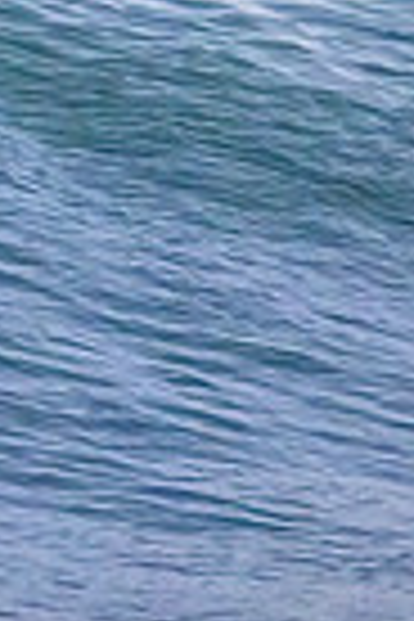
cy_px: -11
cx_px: -652
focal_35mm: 3370
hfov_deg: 0.4
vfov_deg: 0.6
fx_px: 58128
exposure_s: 1/640
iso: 25600
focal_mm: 800
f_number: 11
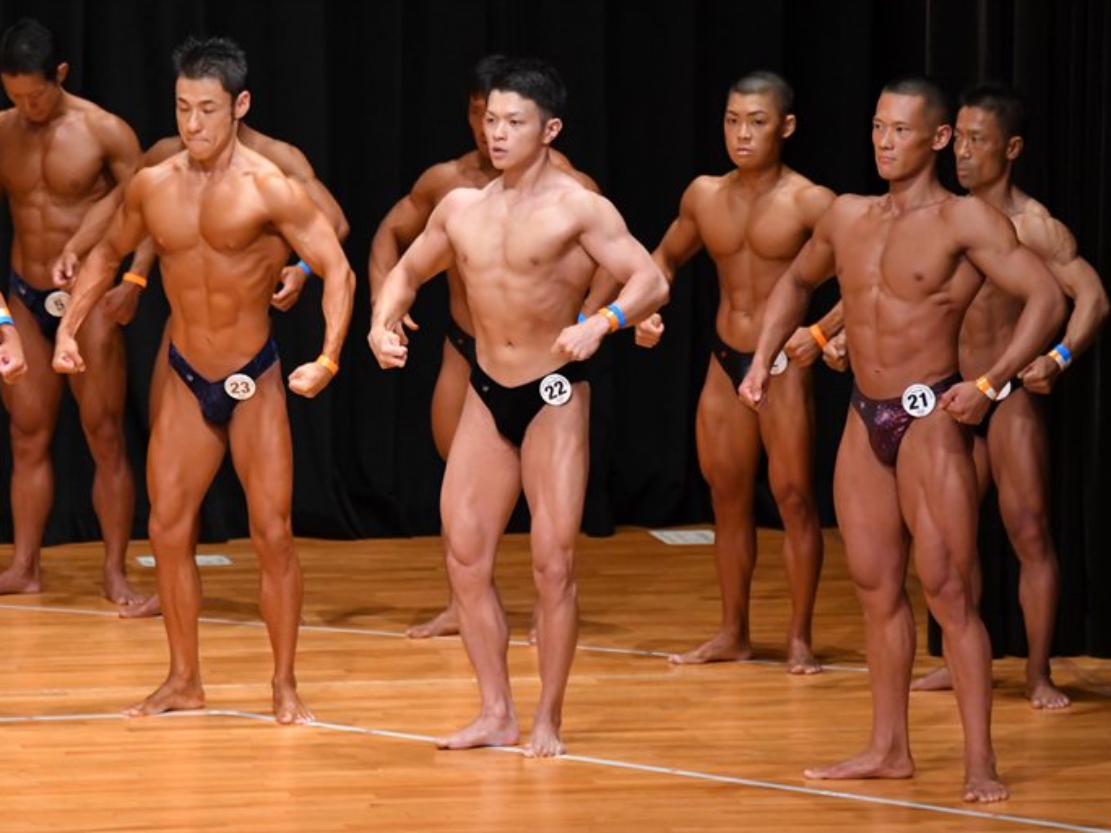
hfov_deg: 6.7
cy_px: 417
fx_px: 9436
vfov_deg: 5.1
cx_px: 514
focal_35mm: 294
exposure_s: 1/400
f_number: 5.6
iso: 5000
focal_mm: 180
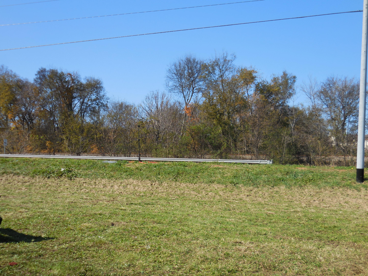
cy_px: 138
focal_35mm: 39
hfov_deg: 47.9
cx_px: 184
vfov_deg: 36.8
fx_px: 415
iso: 125
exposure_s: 1/800
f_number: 3.9
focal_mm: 7
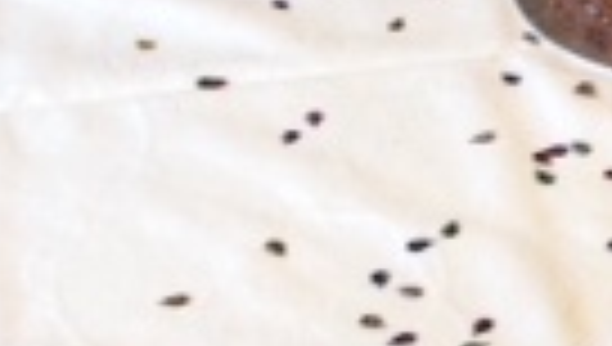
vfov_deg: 6.9
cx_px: 891
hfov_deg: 12.2
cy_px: -422
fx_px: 2747
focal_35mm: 169
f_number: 2.4
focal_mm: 4.12
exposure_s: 1/20
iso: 160
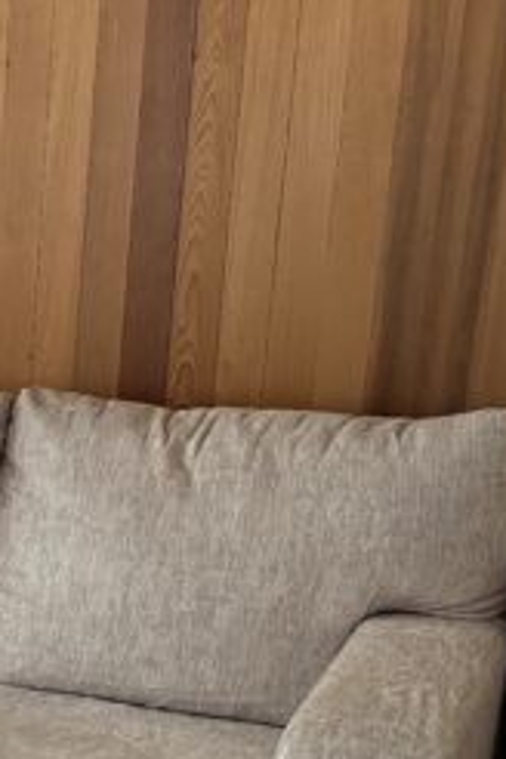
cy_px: 636
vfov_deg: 25.4
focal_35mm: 78
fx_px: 1644
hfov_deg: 14.6
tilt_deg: -17.5
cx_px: -497
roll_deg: +1.9
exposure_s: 1/60
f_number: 1.78
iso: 500
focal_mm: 6.76
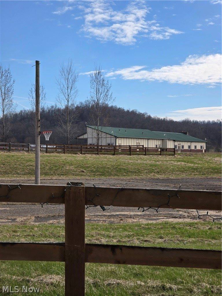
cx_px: 111
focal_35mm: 69
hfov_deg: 21.3
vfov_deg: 28.2
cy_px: 148
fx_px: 590
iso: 50
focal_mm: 7.9
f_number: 2.4
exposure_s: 1/2537
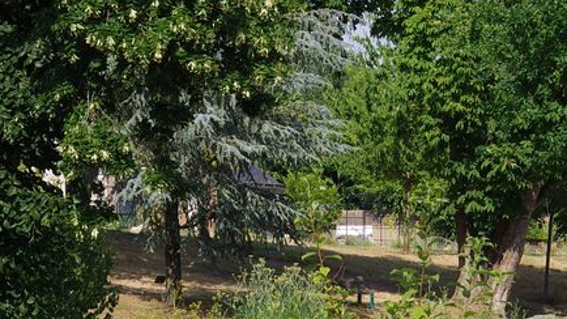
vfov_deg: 4.2
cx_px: 250
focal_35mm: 286
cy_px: 563
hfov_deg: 7.5
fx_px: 4299
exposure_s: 1/250
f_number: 8
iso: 100
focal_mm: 53
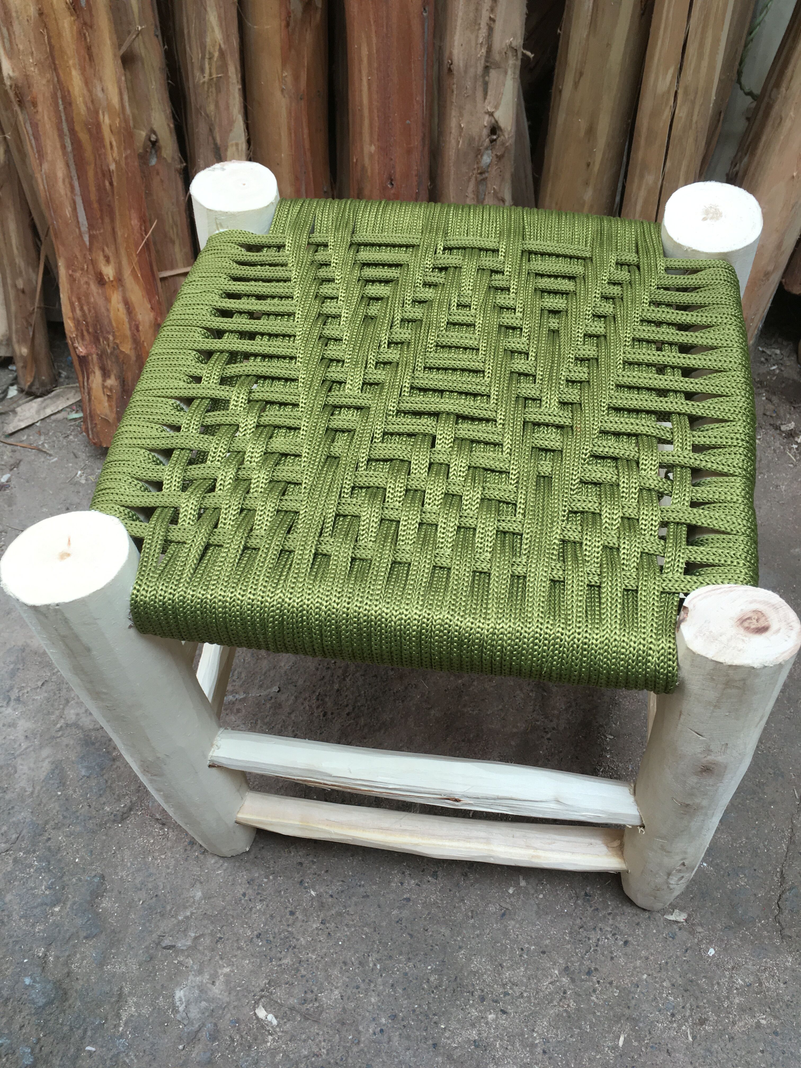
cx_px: 400
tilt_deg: -52.3
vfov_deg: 61.7
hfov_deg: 48.2
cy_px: 534
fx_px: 895
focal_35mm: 29
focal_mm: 4.15
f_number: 2.2
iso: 32
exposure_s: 1/100
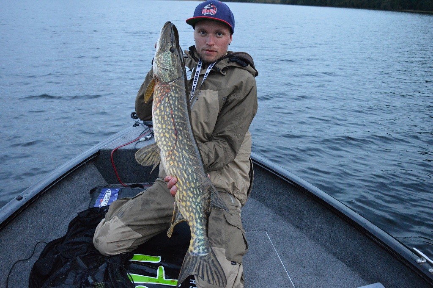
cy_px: 144
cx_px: 216
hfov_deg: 57.3
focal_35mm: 33
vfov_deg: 39.9
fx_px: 396
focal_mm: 22
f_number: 3.8
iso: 3200
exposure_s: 1/60
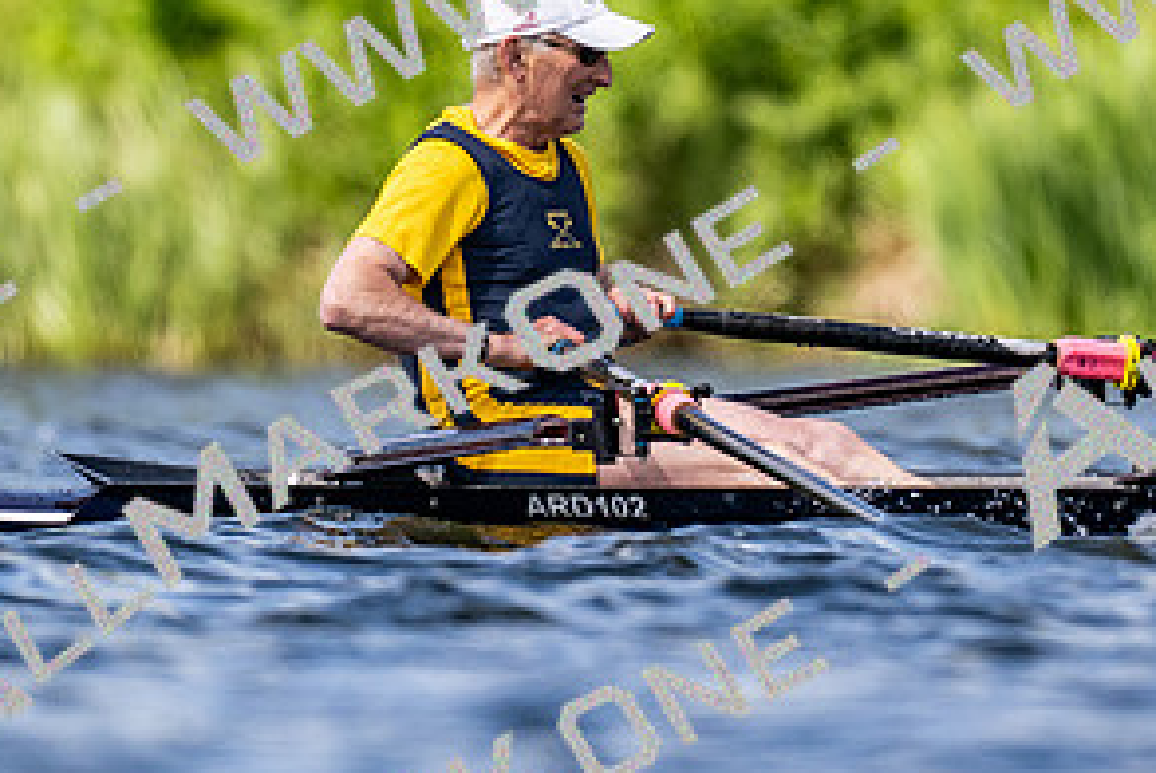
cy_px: 176
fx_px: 57246
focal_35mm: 1781
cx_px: 675
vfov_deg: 0.8
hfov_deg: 1.2
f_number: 4
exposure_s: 1/2500
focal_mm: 600
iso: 400
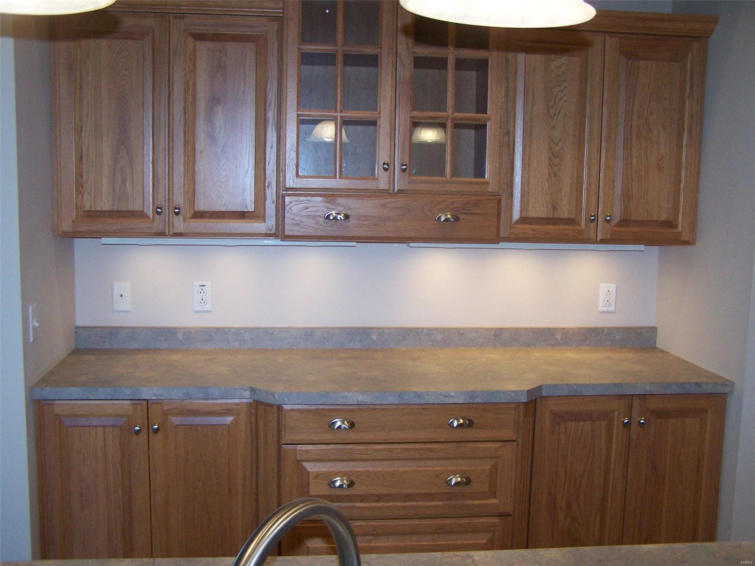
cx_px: 378
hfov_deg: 49.0
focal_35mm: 38
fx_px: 829
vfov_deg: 37.7
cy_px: 283
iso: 140
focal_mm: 6.3
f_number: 2.8
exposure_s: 1/60
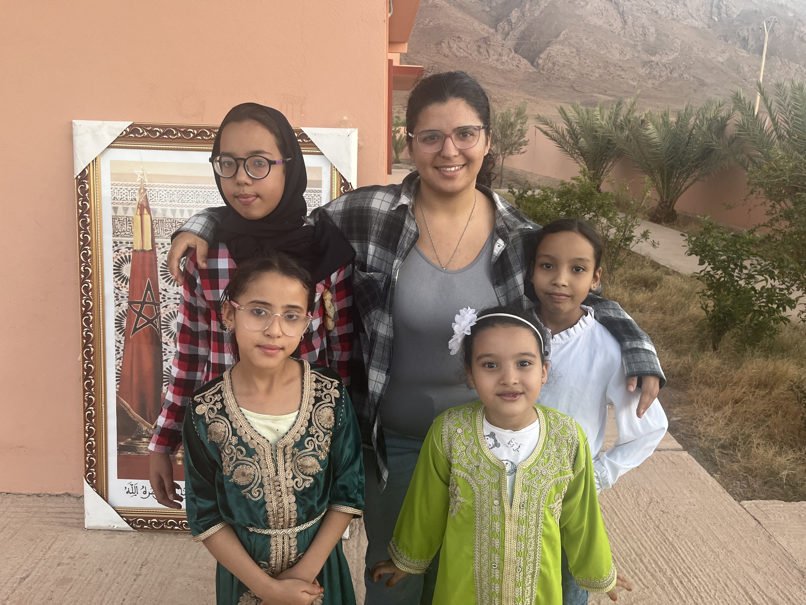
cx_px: 403
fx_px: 605
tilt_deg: -14.4
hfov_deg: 67.3
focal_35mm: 26
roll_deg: -0.6
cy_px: 302
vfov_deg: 53.1
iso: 125
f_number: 1.6
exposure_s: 1/106
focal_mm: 5.1
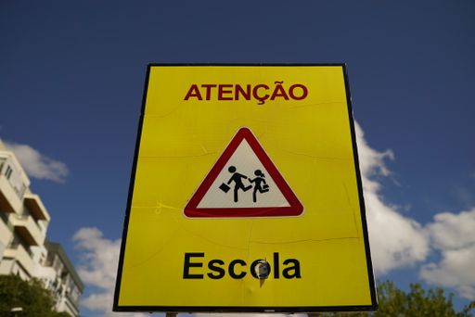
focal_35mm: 35
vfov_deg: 37.9
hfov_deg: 54.4
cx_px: 238
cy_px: 158
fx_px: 462
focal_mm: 35
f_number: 2.2
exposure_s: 1/8000
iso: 100
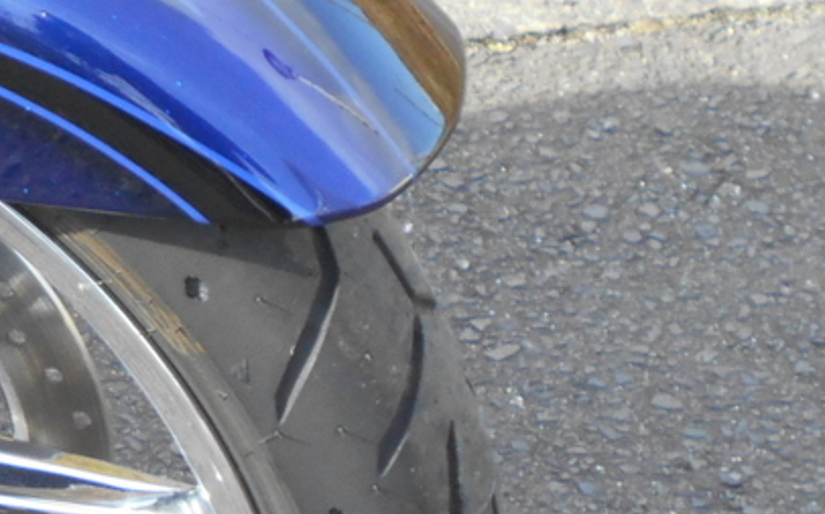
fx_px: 3100
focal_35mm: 138
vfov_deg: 9.5
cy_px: 356
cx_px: -289
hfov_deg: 14.4
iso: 200
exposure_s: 1/250
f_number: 4.2
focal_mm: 7.7
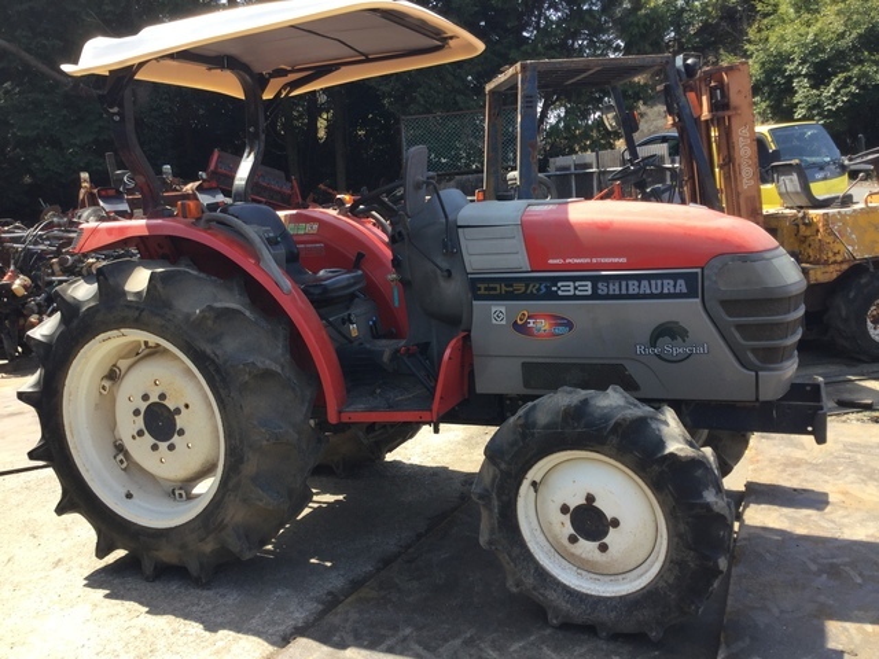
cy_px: 330
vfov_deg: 45.4
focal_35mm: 31
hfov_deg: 58.4
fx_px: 787
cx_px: 440
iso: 25
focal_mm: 3.3
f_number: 2.4
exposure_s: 1/319
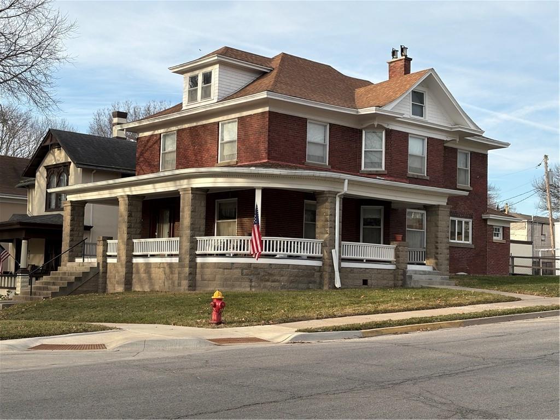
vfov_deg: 28.0
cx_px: 280
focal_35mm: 52
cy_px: 210
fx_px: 841
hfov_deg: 36.8
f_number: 1.6
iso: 32
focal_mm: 5.96
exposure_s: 1/1032
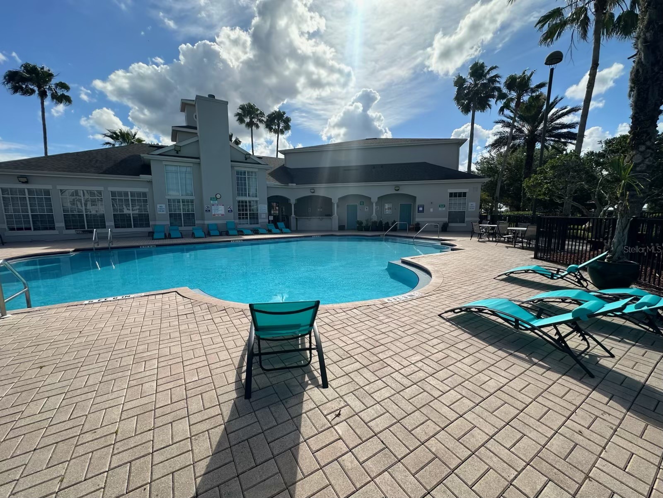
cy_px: 249
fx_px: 268
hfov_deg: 102.1
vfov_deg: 85.7
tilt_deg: -6.6
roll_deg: +0.5
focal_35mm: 14
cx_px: 332
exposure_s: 1/2174
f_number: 2.2
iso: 50
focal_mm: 2.22
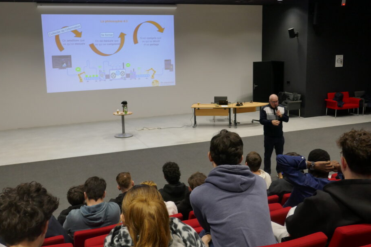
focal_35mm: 38
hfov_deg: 50.7
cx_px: 190
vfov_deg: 35.1
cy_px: 119
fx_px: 392
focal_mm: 12.5
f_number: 3.4
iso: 400
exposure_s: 1/80
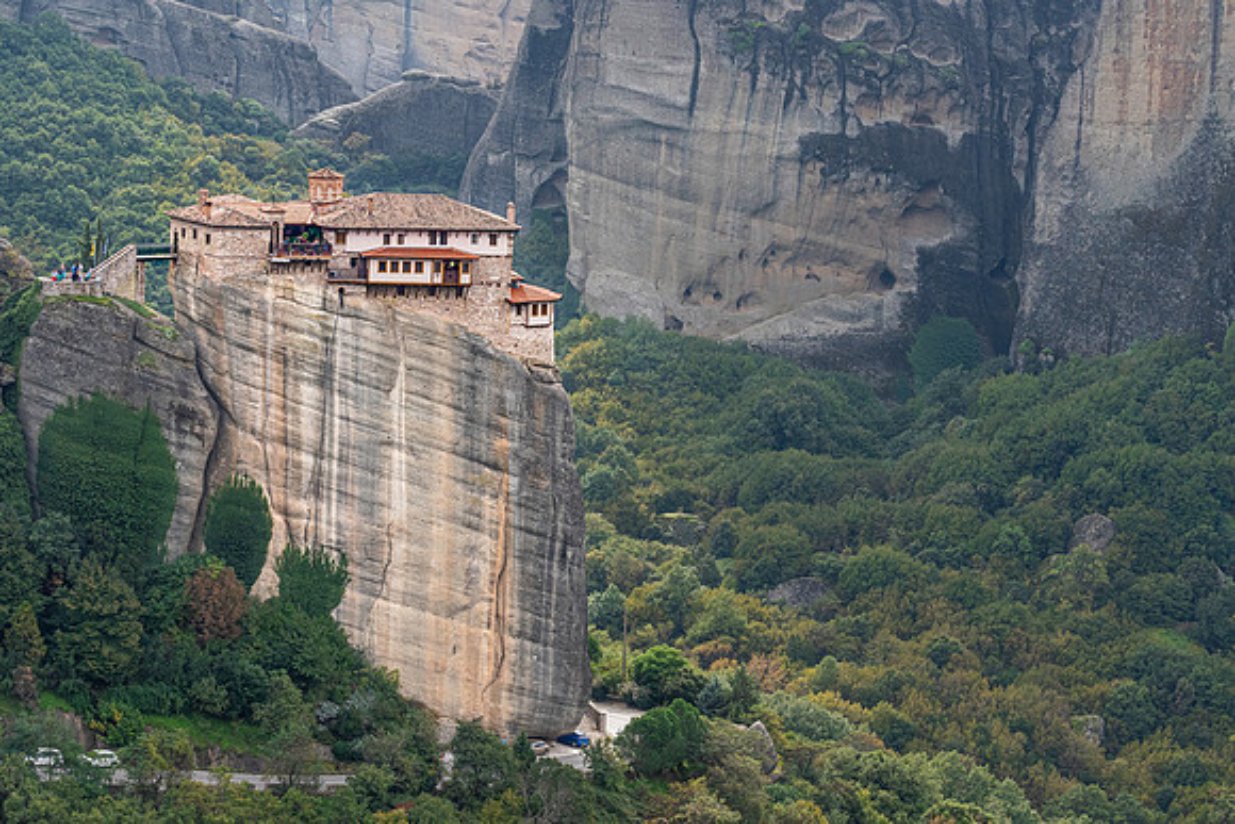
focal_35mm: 122
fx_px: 4186
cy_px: 412
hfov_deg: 16.8
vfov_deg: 11.2
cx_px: 618
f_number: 18
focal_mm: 122
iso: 640
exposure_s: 1/160
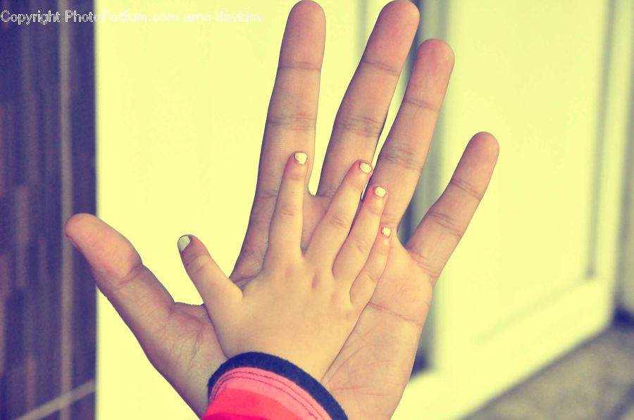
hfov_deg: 13.1
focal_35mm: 158
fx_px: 2769
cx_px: 317
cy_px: 210
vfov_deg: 8.7
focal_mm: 105
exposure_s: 1/200
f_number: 9
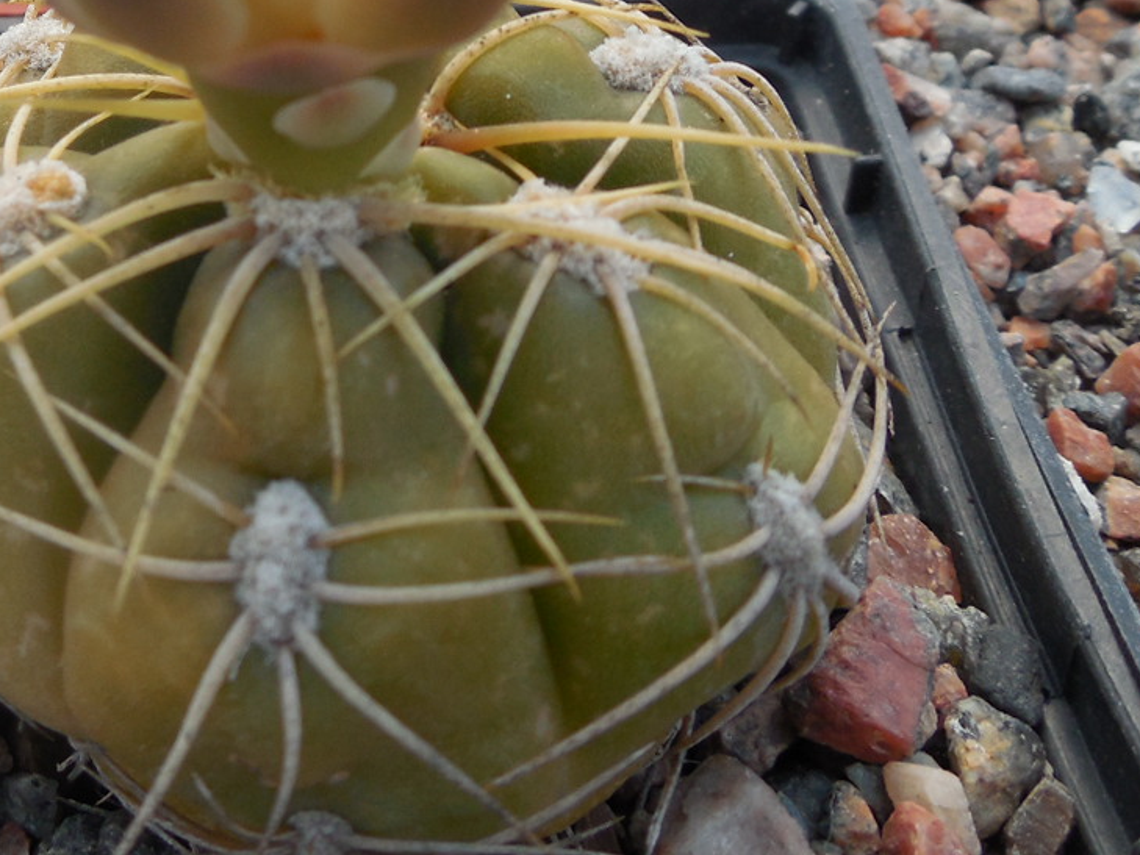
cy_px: -58
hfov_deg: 27.6
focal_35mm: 68
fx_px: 2240
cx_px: 138
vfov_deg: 20.7
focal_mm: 5.6
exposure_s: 1/160
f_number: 3.6
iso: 125
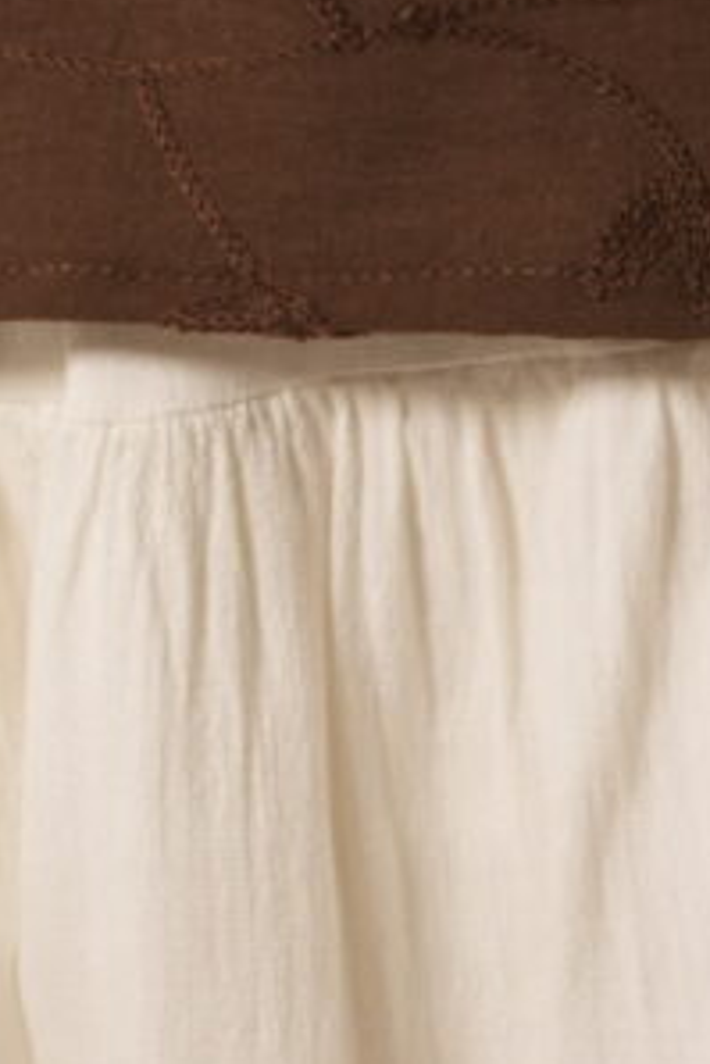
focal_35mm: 302
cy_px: -1128
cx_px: 250
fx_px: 8923
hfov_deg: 4.6
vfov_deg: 6.6
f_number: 2.8
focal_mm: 50
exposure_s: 1/100
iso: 500
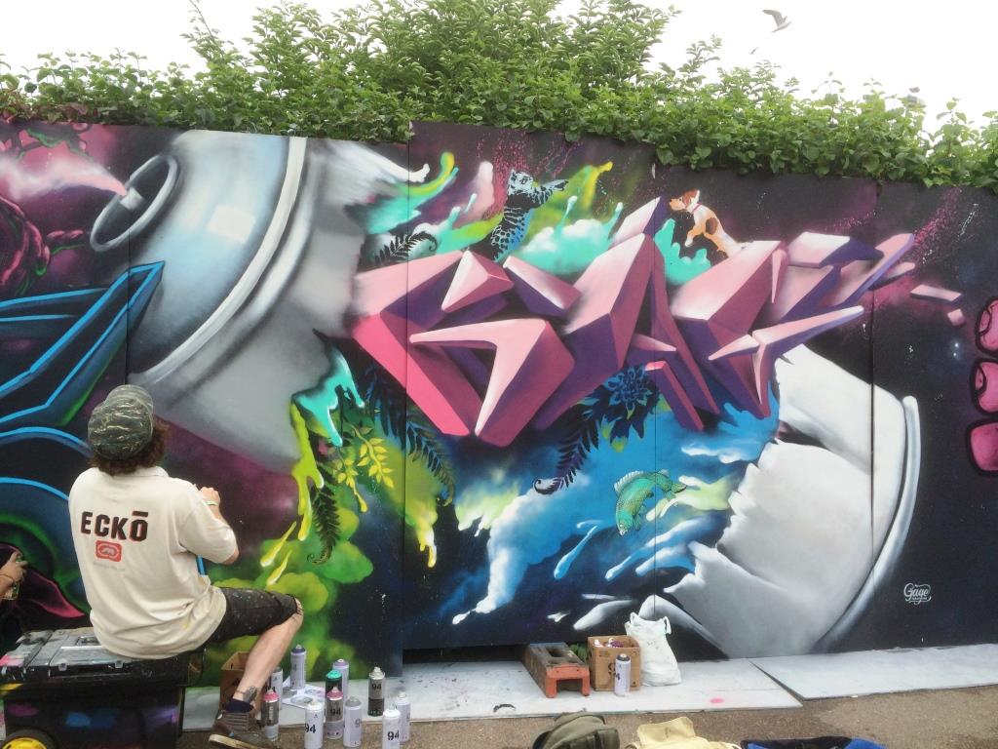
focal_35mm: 29
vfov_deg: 48.2
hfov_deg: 61.7
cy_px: 374
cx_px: 499
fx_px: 836
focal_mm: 4.15
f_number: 2.2
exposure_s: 1/398
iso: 32
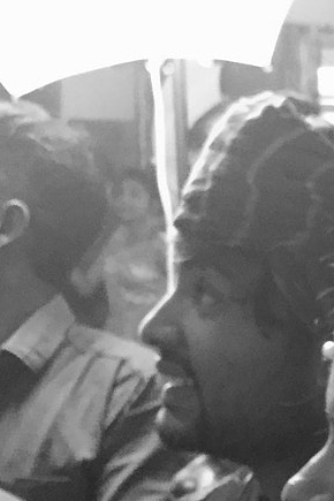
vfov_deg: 18.4
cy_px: 291
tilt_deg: -4.7
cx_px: 618
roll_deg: -0.1
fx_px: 1545
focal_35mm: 111
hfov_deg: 11.4
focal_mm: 4.15
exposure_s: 1/33
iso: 160
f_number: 2.2
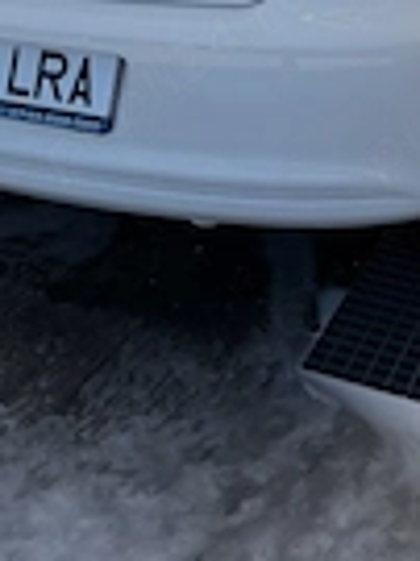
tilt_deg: -7.6
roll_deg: +0.8
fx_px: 1150
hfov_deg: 20.7
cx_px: 258
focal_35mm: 71
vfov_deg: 23.6
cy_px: -199
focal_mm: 6.76
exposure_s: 1/3953
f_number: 1.78
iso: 80
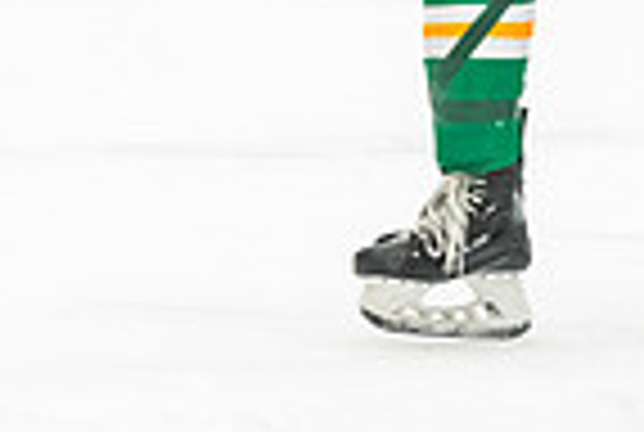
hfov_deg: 2.8
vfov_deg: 1.9
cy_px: -347
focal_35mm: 727
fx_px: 13032
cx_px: 934
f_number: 2.8
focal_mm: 130
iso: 3200
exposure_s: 1/800
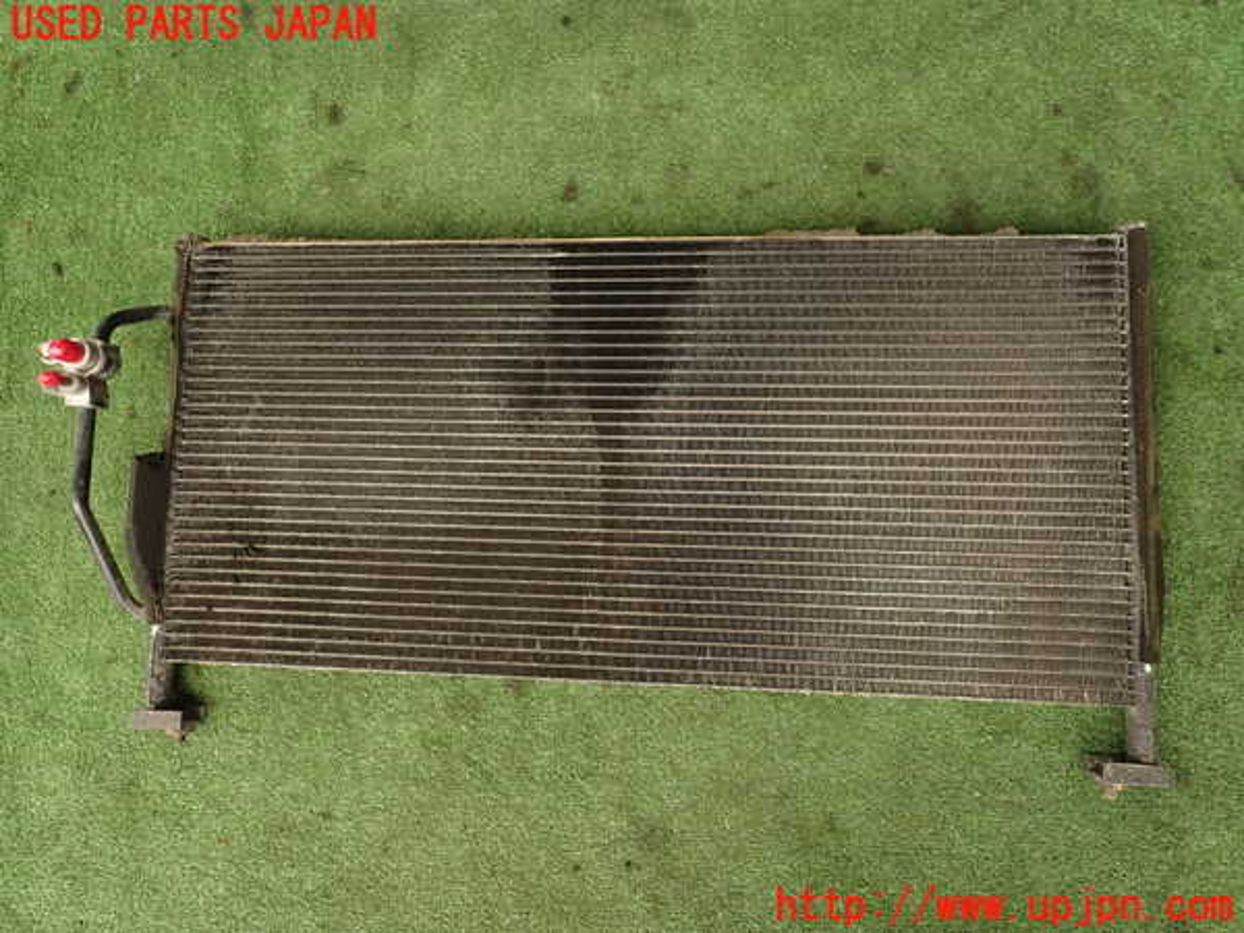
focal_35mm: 25
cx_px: 622
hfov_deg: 69.4
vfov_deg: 54.9
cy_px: 466
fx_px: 898
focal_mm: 4.5
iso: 100
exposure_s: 1/200
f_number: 2.8
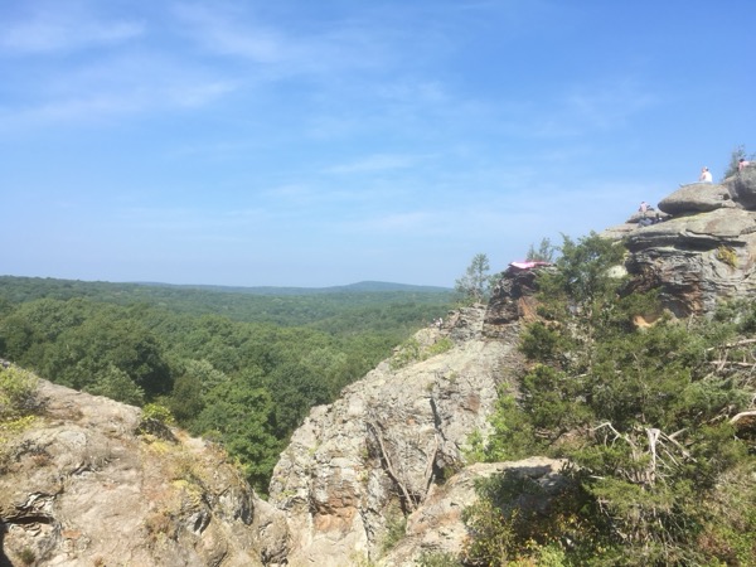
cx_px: 378
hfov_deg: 61.7
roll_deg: -1.3
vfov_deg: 48.2
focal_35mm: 29
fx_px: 633
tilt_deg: +1.0
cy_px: 284
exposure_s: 1/587
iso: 25
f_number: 2.2
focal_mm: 4.15
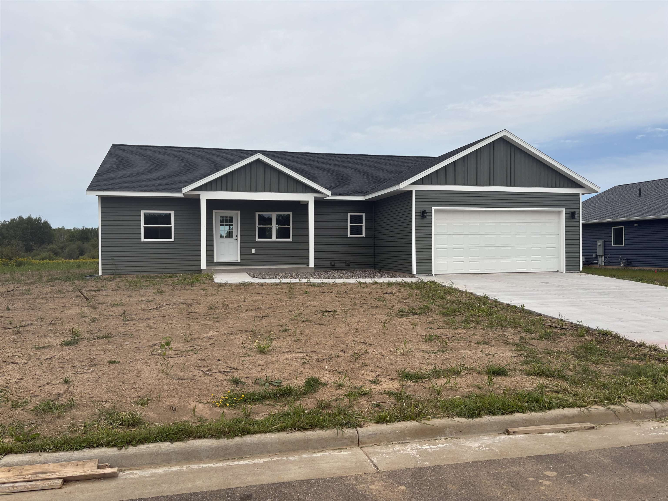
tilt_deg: +0.0
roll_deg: +0.4
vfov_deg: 53.1
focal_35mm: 26
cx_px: 334
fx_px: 502
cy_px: 250
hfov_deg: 67.3
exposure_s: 1/4950
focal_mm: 5.96
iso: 50
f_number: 1.6
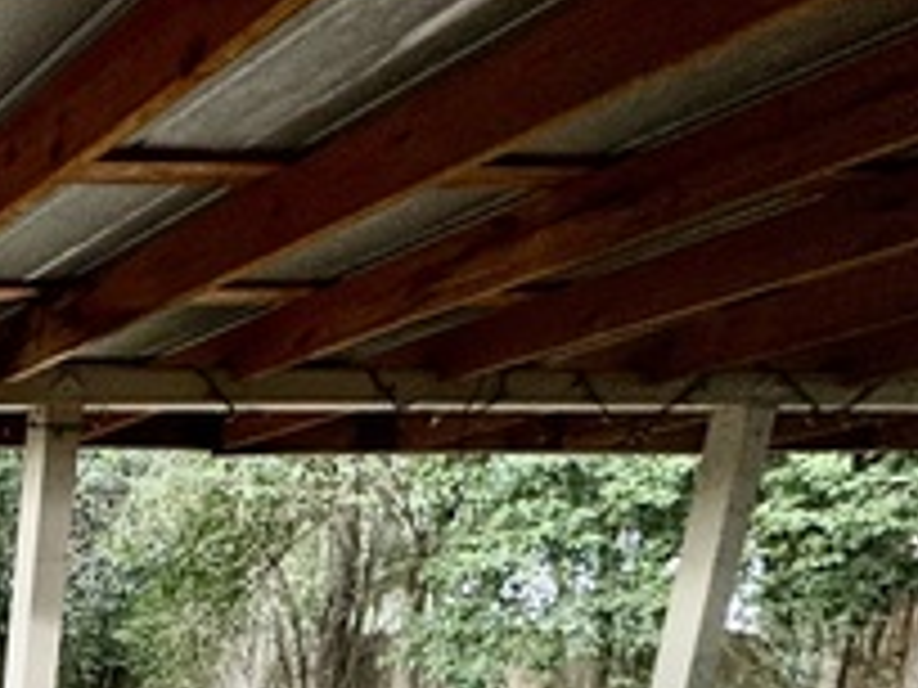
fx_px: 1167
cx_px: -513
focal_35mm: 44
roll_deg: +1.2
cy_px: 881
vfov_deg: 27.7
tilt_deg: -13.5
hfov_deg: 27.1
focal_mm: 2.22
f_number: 2.2
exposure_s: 1/99
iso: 80
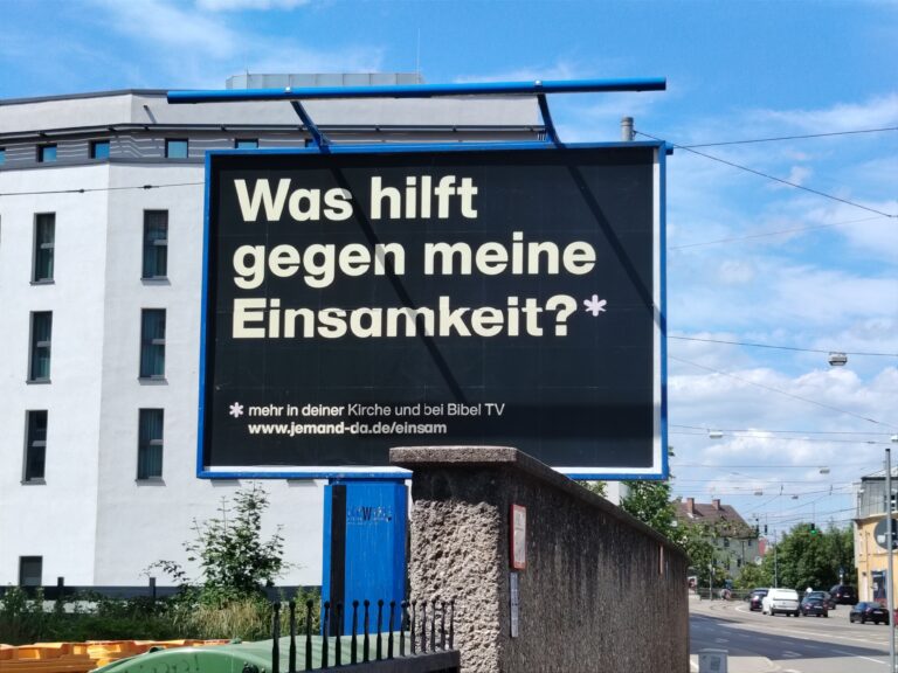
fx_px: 1868
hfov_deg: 27.0
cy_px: 336
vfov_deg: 20.4
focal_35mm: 72
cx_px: 449
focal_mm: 5.25
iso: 100
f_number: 1.75
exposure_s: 1/603
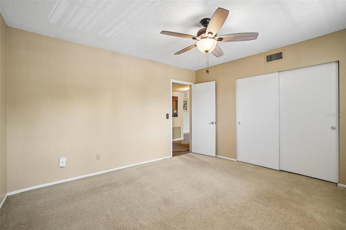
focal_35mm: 15
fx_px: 144
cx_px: 173
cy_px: 115
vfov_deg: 77.3
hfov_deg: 100.4
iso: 800
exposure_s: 1/30
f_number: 8
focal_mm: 10
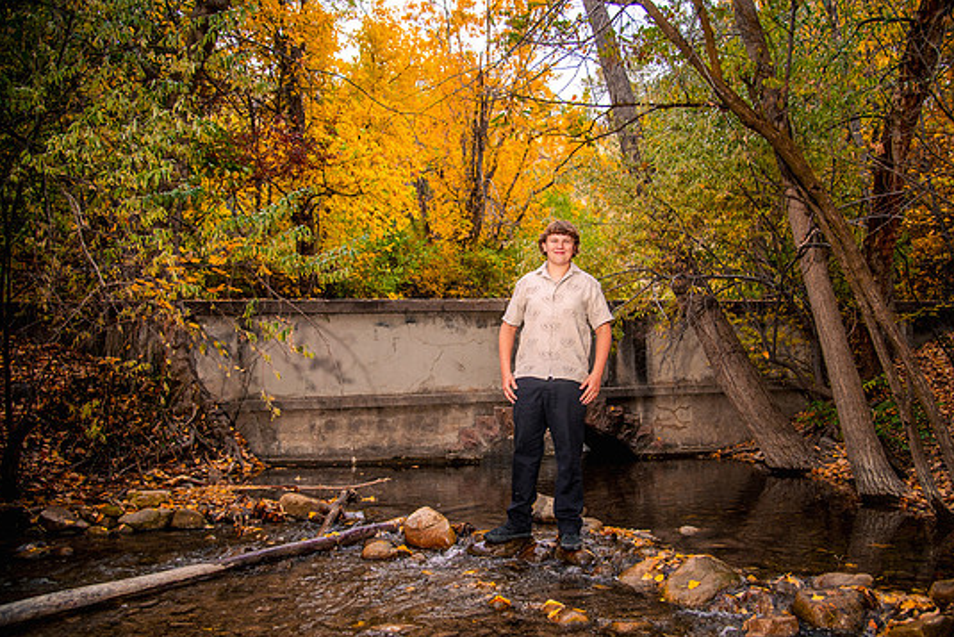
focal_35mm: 26
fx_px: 689
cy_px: 343
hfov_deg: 69.3
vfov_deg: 49.5
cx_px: 505
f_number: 4
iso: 1250
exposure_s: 1/80
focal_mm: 24
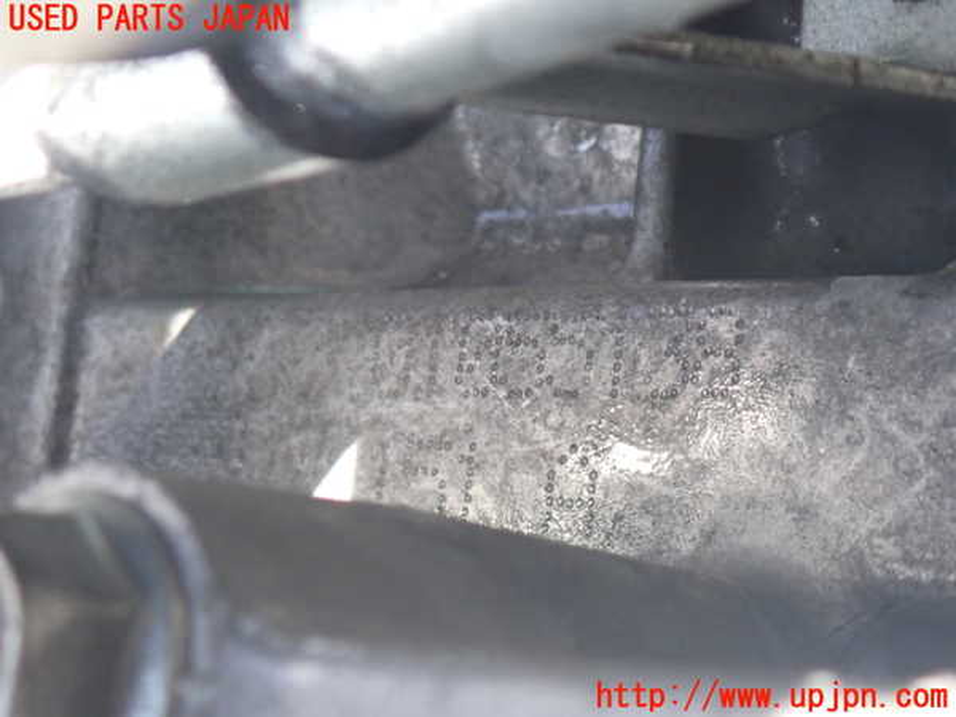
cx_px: 478
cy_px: 358
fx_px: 2762
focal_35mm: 100
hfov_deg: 19.6
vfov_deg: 14.8
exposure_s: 1/100
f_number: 4.9
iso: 640
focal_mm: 18
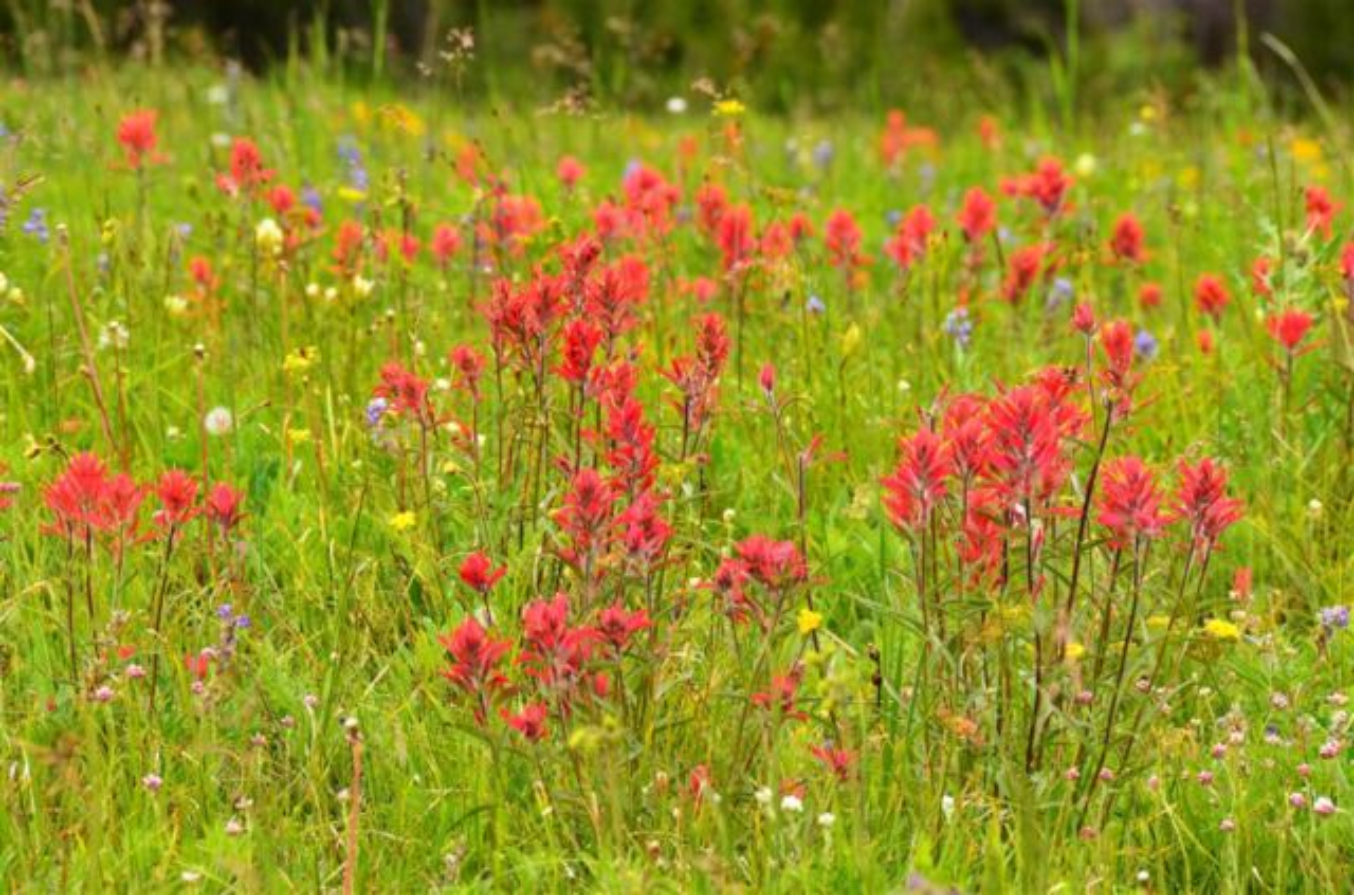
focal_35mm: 300
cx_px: 677
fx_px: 11253
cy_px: 448
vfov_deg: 4.6
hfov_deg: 6.9
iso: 200
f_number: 11
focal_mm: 200
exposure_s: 1/125
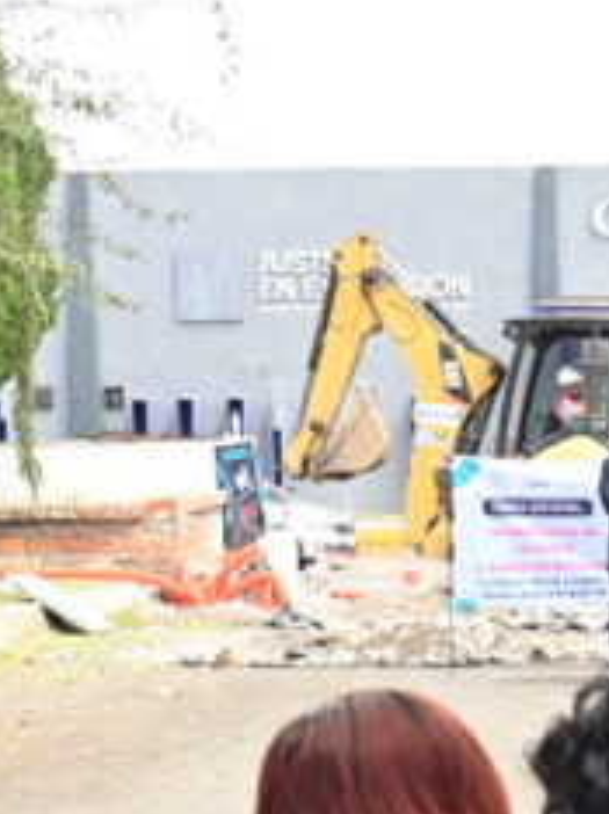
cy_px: 617
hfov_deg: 13.7
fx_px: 2374
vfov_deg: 19.3
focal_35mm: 101
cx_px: 912
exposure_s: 1/250
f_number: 5.6
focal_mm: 24
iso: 320
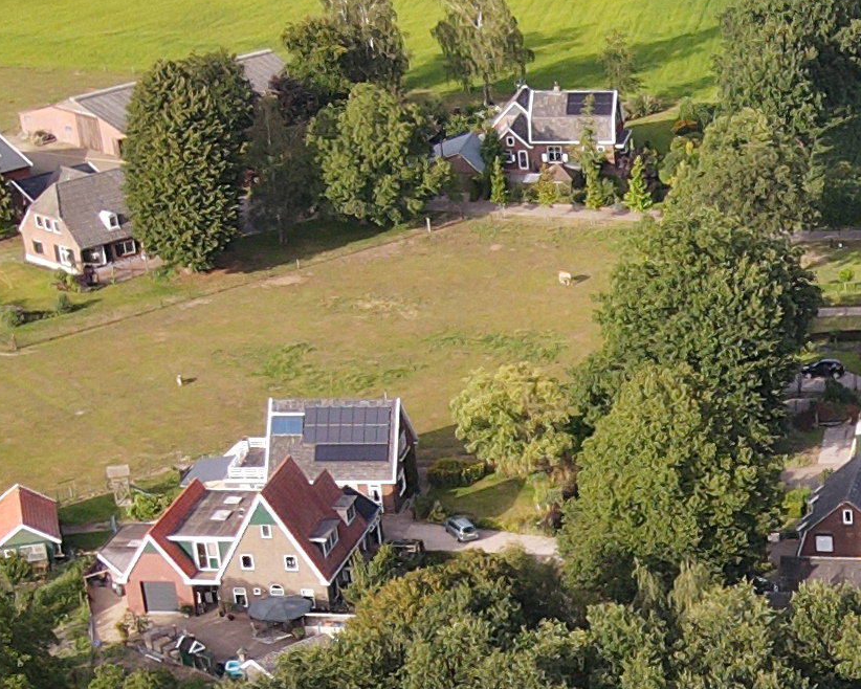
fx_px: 2906
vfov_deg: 13.1
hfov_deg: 15.7
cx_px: 1231
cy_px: 870
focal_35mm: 114
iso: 100
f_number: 2.8
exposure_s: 1/200
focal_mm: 4.5
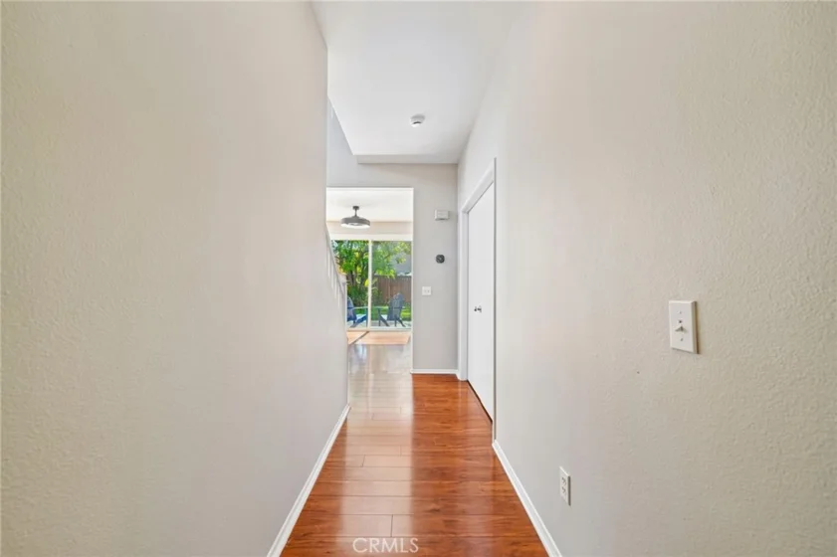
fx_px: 325
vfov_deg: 81.2
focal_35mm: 14
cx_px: 418
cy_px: 278
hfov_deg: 104.3
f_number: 8
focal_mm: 14
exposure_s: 1/30
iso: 320
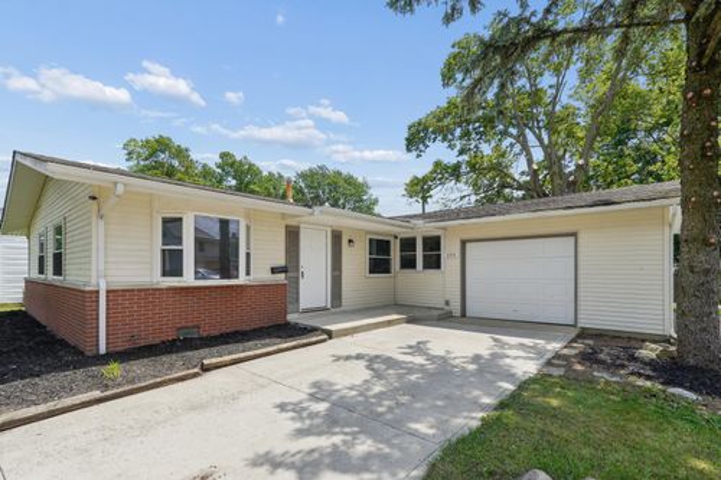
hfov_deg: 95.0
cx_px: 360
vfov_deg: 72.0
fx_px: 330
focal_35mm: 16
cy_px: 240
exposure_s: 1/320
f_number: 7.1
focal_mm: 11
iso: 100
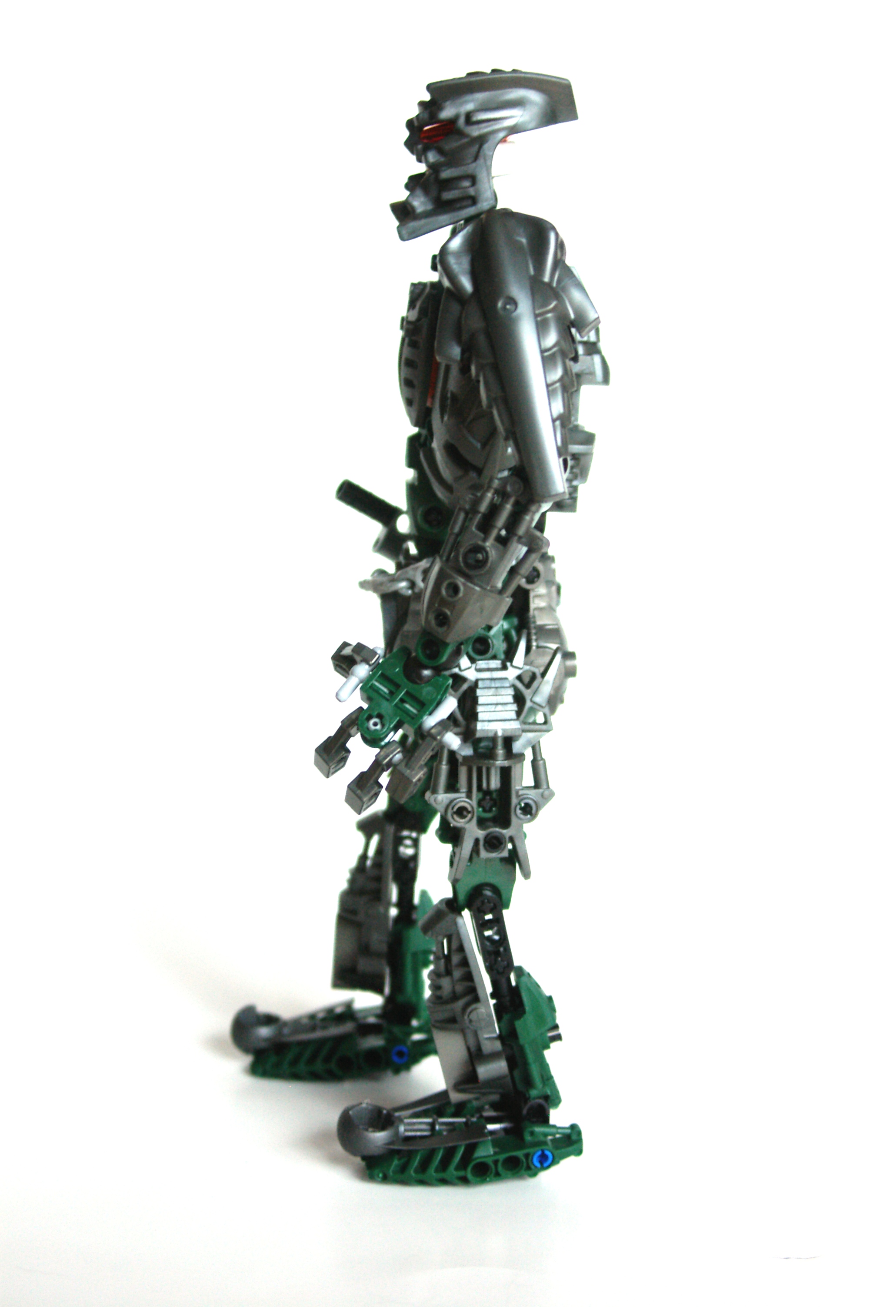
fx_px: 1526
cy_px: 654
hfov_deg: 31.9
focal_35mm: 42
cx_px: 436
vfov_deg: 46.4
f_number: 3.8
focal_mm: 28
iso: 400
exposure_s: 1/15
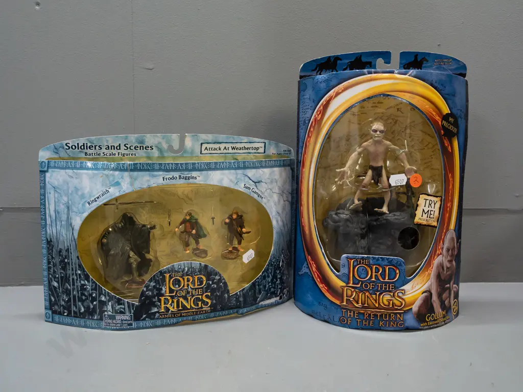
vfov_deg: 44.2
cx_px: 262
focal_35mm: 32
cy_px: 196
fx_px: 483
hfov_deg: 56.8
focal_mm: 16
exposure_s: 1/100
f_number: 5.6
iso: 3200
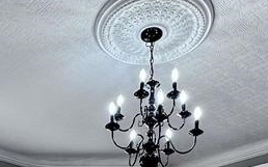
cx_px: 63
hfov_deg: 33.8
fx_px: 431
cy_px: 317
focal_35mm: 59
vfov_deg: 17.2
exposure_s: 1/120
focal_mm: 2.22
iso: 50
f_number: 2.2
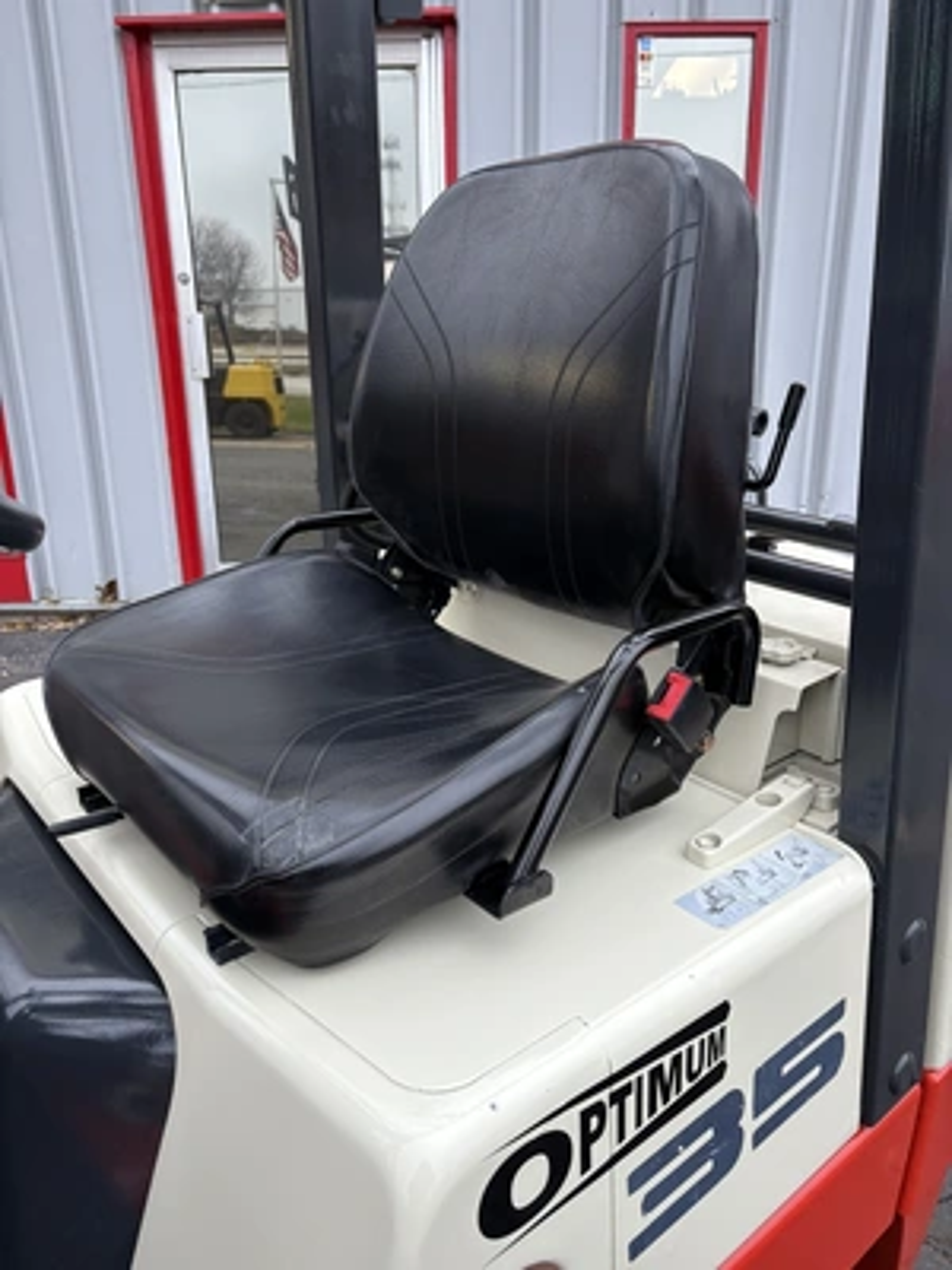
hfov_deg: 53.1
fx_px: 953
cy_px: 635
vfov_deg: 67.3
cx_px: 476
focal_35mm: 26
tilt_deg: -16.5
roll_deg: +1.3
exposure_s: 1/60
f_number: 1.6
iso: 160
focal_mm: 5.96
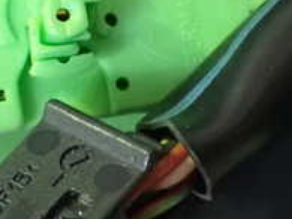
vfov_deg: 11.7
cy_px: 128
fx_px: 1062
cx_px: 150
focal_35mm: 126
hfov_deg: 15.7
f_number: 2.8
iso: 1600
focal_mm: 7.31
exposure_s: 1/30
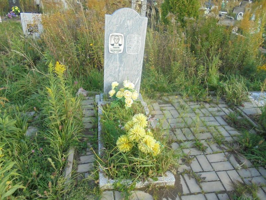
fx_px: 200
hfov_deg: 67.3
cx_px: 133
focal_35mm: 26
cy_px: 100
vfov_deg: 53.1
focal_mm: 4.6
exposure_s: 1/250
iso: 160
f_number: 3.5
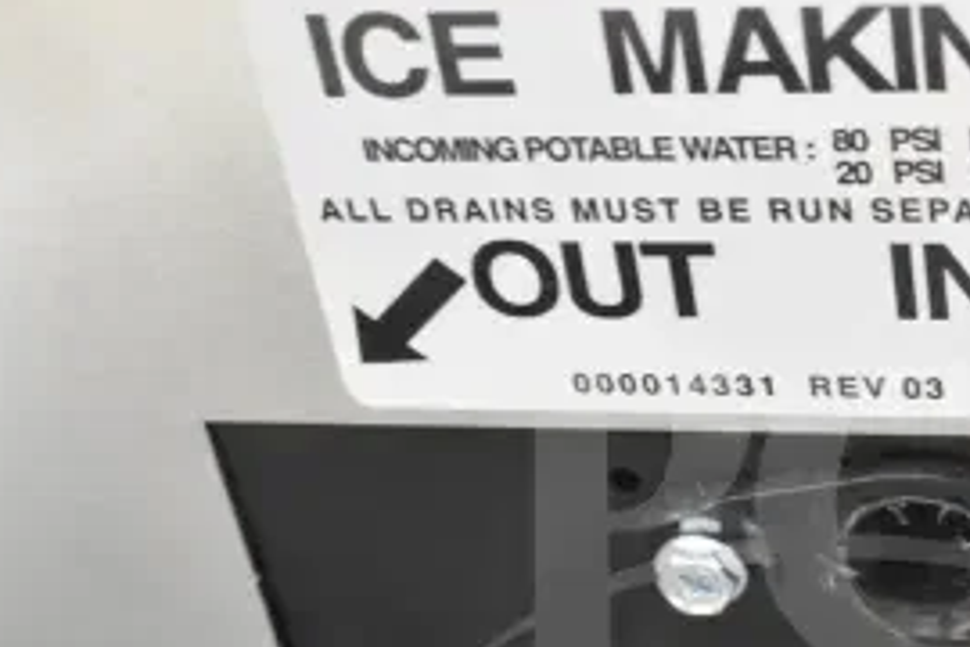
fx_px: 2644
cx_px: 841
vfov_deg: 13.8
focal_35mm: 98
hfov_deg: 20.4
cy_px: 609
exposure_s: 1/50
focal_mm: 29
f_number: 4.2
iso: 9000
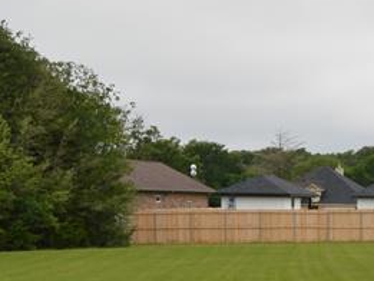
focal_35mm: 113
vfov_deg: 12.9
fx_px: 1221
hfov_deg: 15.3
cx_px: 653
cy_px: 310
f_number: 8
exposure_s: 1/200
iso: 100
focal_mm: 20
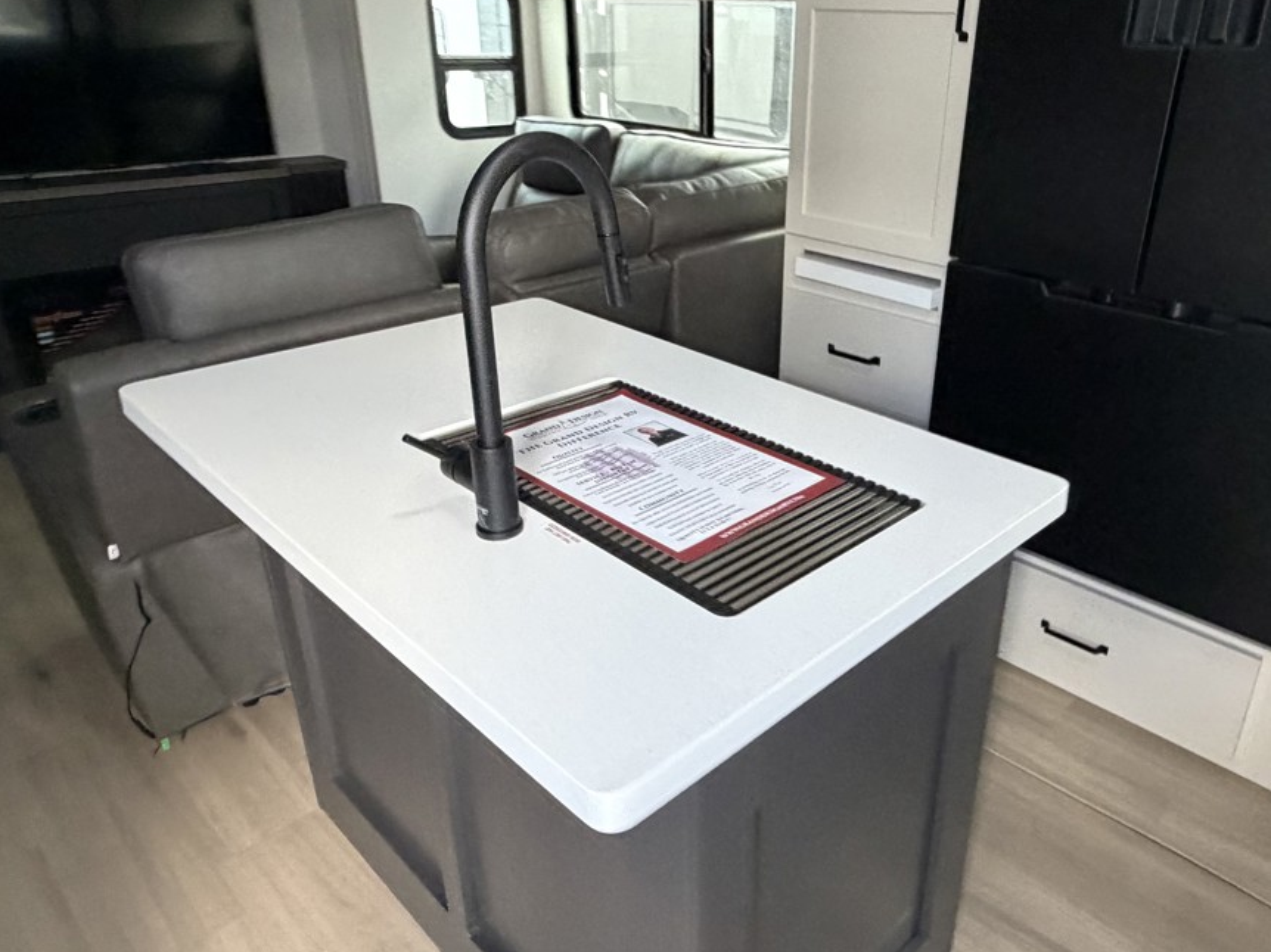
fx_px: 954
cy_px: 449
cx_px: 764
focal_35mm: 26
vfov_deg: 53.0
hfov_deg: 66.7
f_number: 2.2
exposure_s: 1/60
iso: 400
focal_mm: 2.22
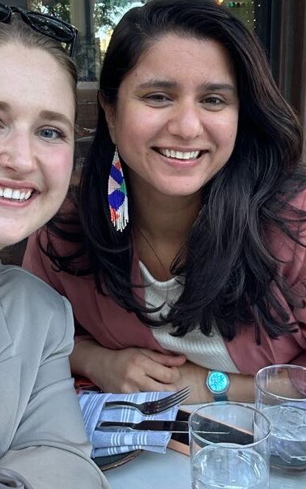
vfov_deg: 45.1
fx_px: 587
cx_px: 136
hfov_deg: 29.2
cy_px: 206
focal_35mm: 44
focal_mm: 2.69
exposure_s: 1/60
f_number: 1.9
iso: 50
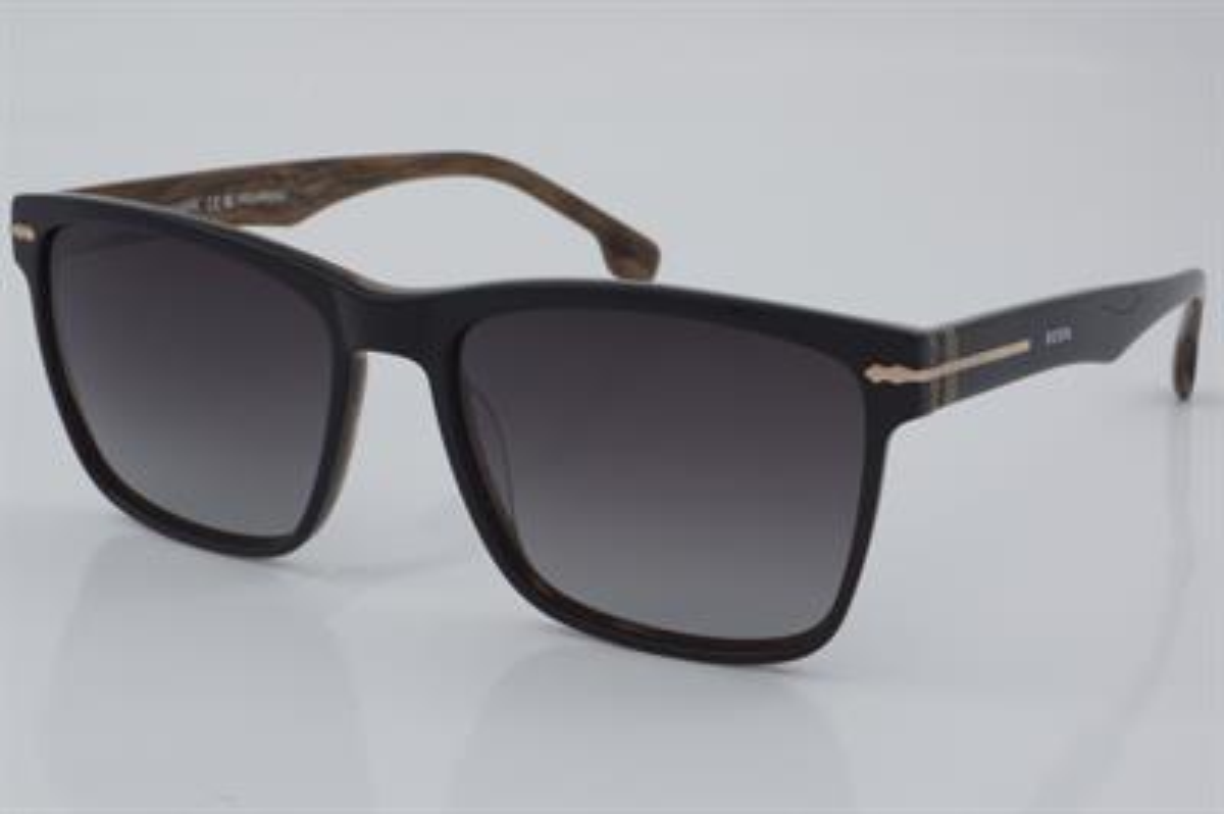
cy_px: 407
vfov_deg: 16.5
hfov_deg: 24.6
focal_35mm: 82
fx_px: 2803
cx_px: 612
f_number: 32
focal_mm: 55
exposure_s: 1/4
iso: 100
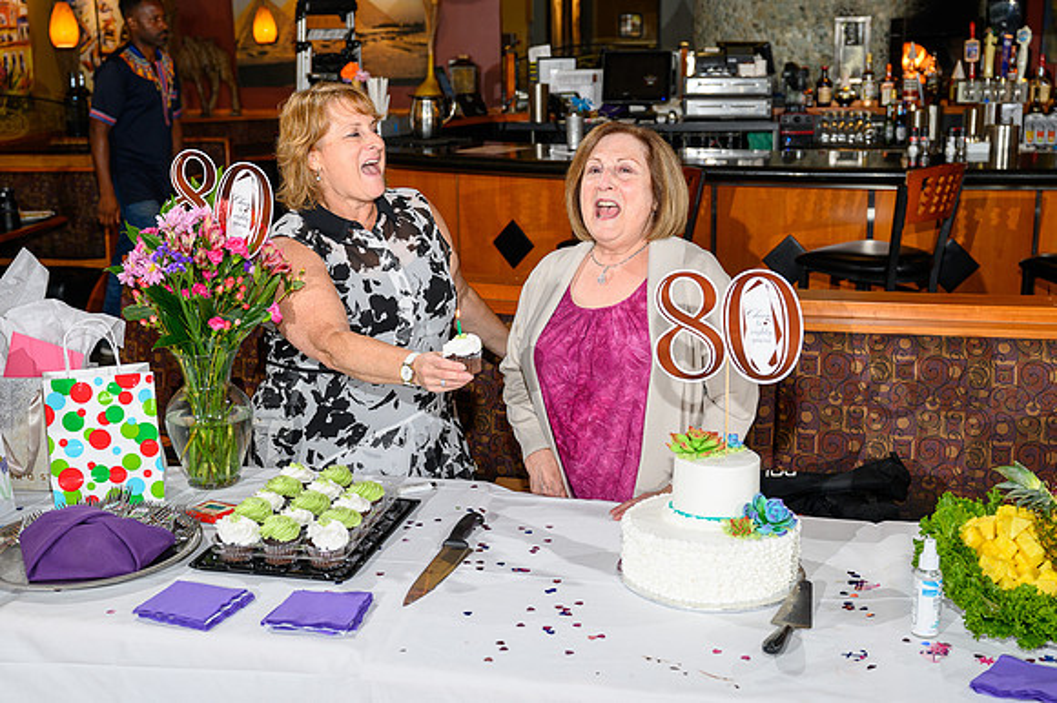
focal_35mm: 46
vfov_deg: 29.2
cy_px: 352
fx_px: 1350
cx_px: 528
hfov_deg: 42.8
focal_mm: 46
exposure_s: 1/125
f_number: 4.8
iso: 400
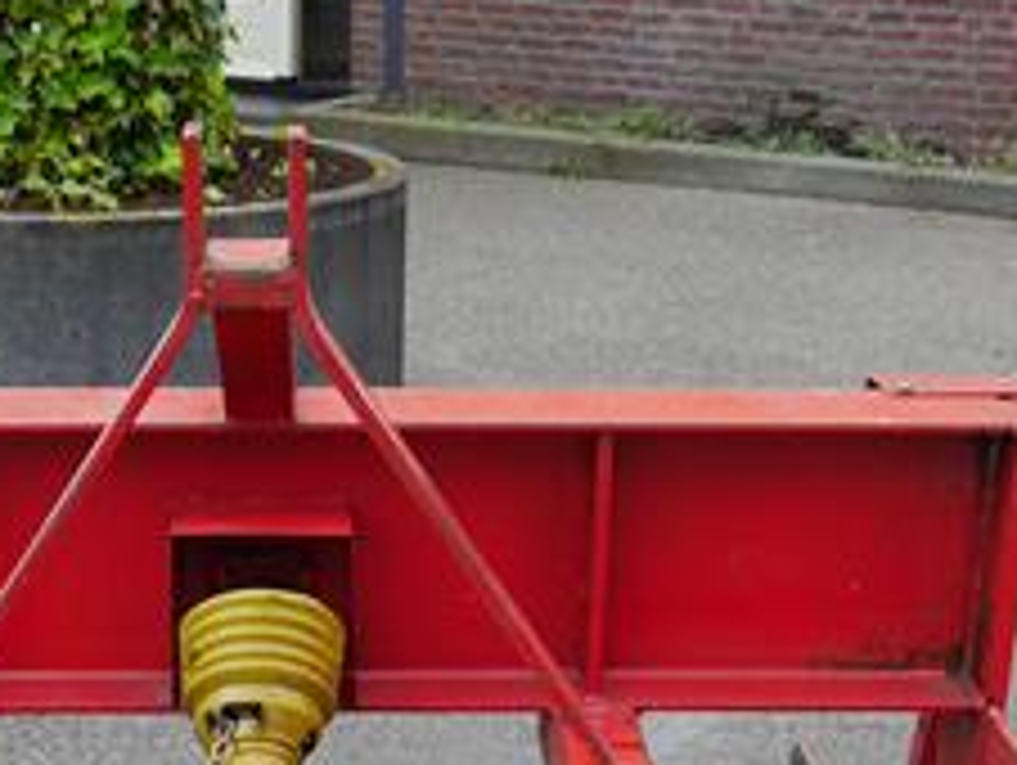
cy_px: 1022
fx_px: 2323
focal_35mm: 79
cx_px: 367
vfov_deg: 17.4
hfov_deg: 24.6
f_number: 5.6
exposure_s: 1/250
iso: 160
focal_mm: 14
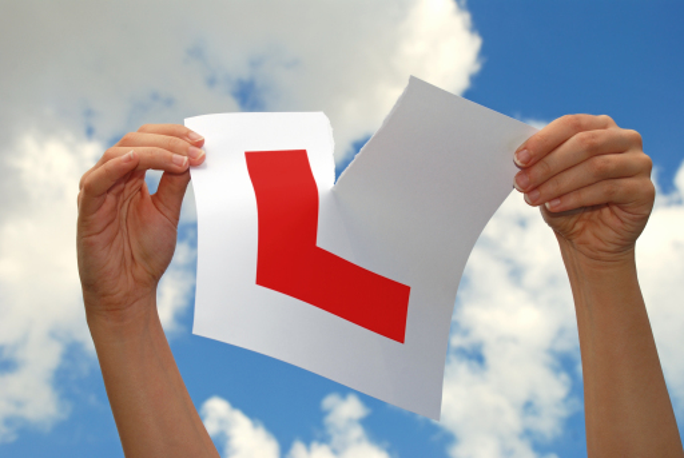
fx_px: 1256
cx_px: 342
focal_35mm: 66
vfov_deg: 20.7
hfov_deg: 30.5
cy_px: 229
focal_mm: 44
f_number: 10
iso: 100
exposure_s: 1/160
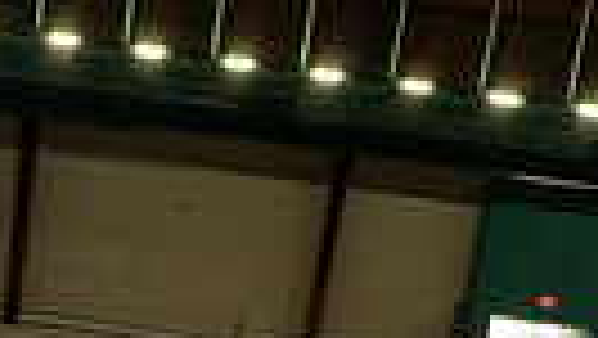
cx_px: 49
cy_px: 978
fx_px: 1634
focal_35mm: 103
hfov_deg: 20.3
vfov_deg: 9.5
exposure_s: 1/250
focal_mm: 29
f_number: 4
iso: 500
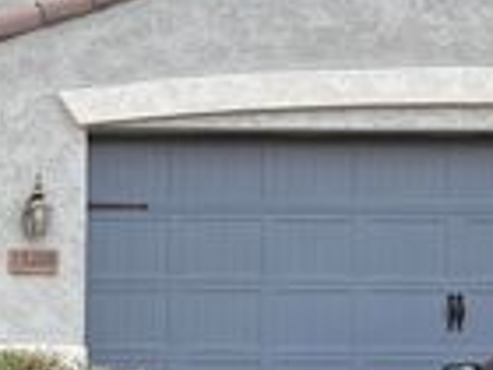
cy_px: 396
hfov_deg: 19.4
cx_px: -155
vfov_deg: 15.5
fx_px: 1325
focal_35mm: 93
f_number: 1.6
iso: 50
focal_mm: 5.96
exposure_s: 1/329
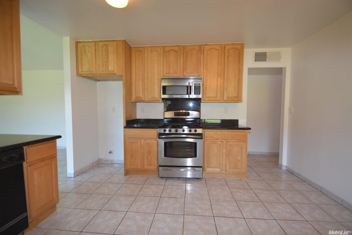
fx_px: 147
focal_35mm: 15
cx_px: 176
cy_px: 118
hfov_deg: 100.4
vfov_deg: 77.3
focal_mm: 10
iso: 400
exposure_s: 1/60
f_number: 4
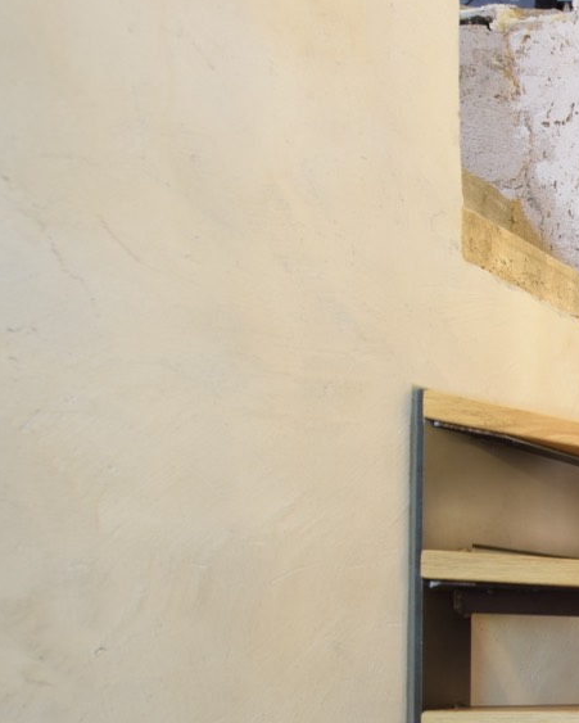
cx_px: 1152
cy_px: 672
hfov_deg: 19.4
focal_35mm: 45
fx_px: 963
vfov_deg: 37.9
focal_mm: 10
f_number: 8
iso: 100
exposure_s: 2
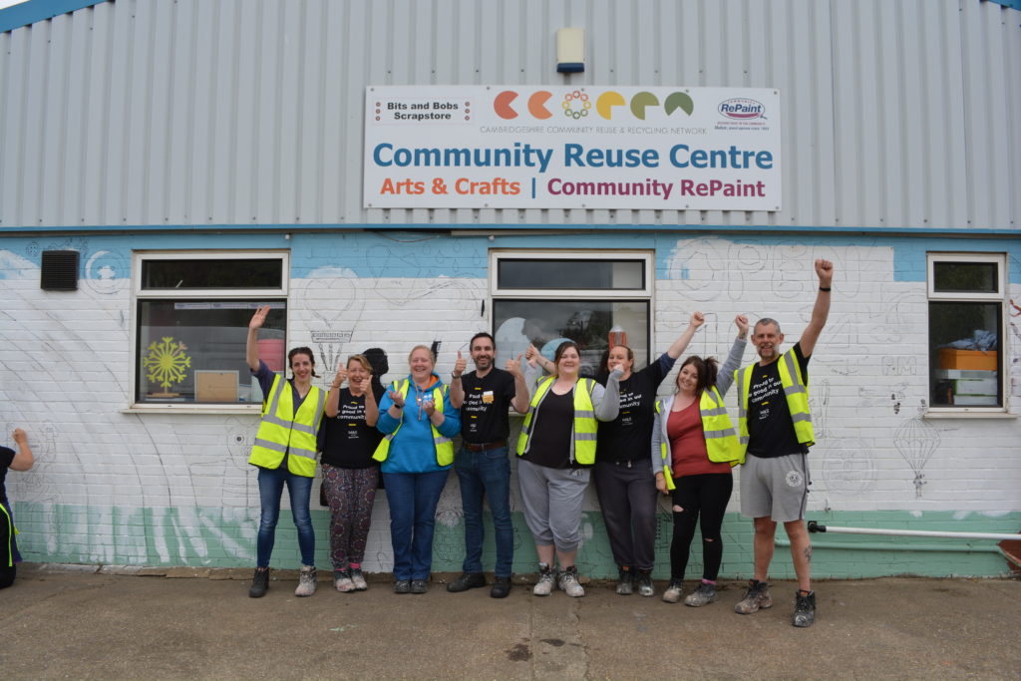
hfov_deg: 67.4
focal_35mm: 27
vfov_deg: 47.9
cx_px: 510
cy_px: 340
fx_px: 766
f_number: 7.1
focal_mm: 18
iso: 200
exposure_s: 1/200
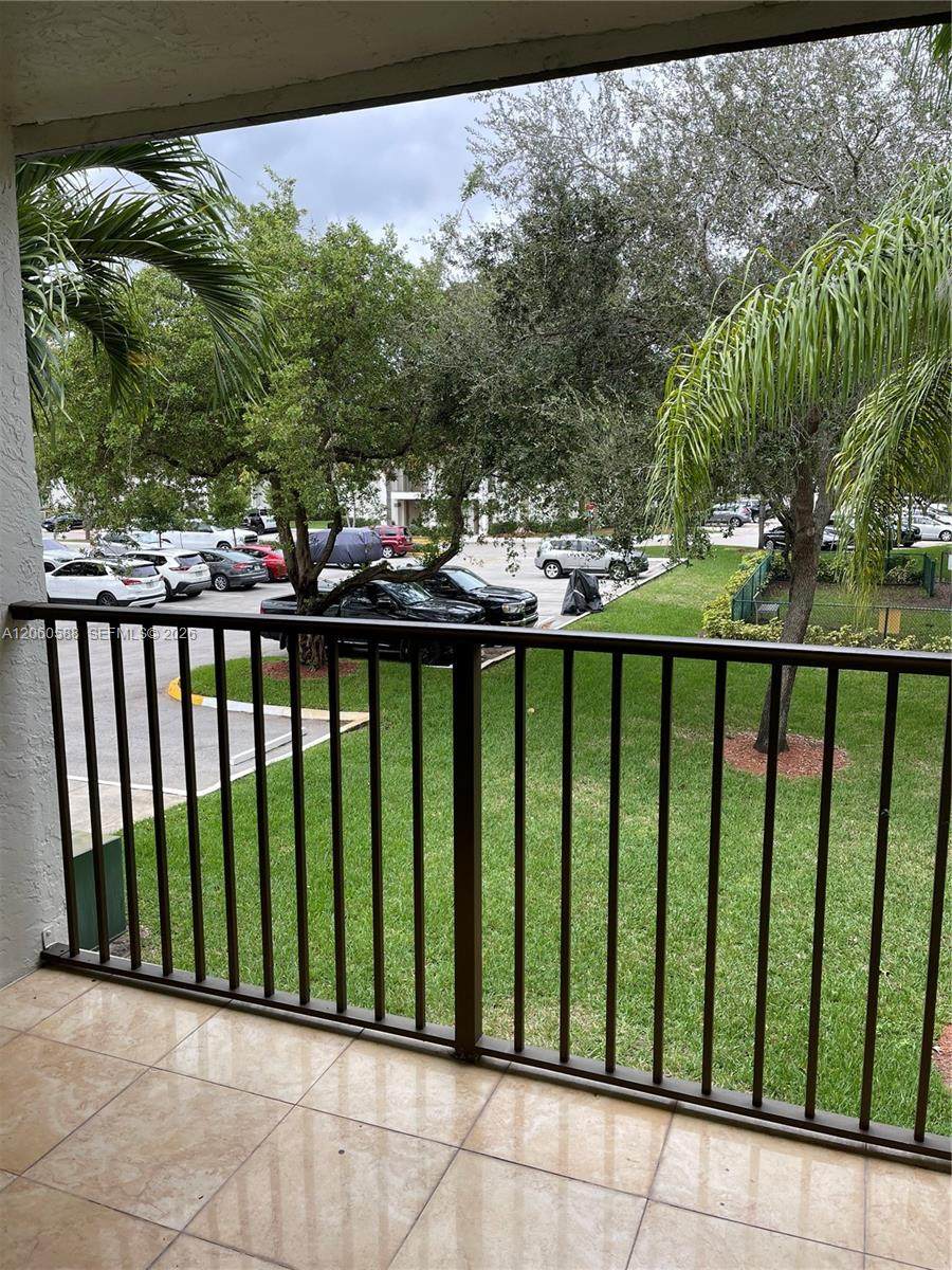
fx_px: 917
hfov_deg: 54.9
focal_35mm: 25
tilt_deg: -9.9
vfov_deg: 69.4
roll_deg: -0.3
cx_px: 476
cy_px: 635
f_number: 1.6
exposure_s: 1/303
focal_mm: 5.1
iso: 32
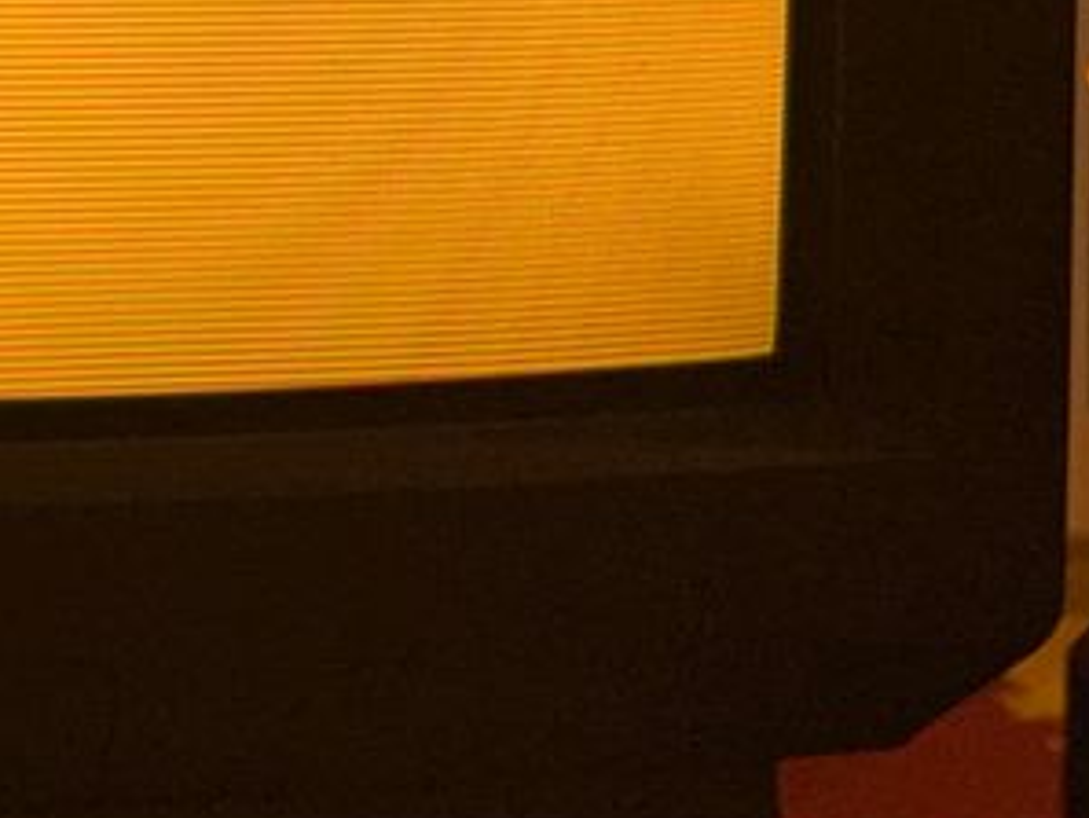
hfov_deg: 15.8
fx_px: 3525
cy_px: -594
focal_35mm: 112
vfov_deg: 12.3
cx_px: -649
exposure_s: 1/60
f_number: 1.5
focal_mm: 5.7
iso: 32
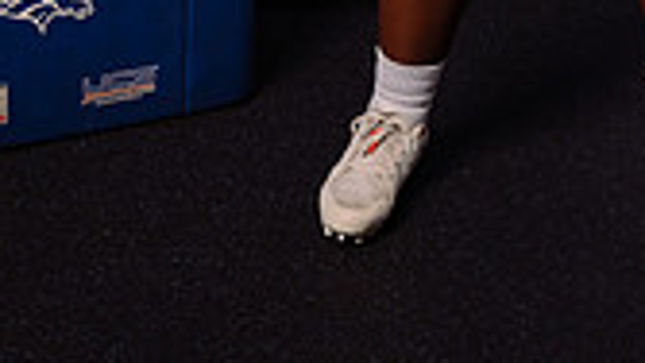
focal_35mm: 93
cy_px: -467
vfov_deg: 11.2
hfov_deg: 22.7
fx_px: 1591
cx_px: 471
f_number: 7.1
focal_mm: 33
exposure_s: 1/250
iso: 200
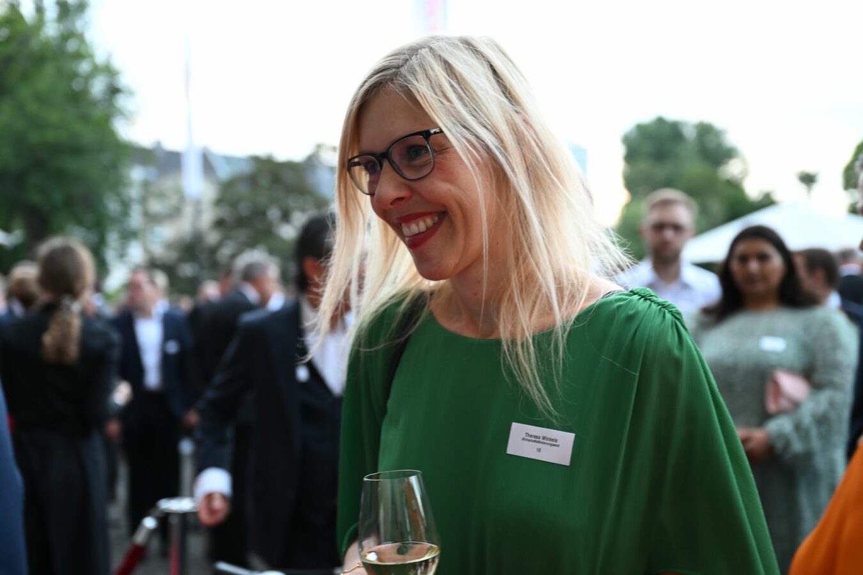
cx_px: 432
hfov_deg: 47.4
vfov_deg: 32.6
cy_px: 288
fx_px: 983
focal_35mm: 41
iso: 1250
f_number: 3.2
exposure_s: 1/250
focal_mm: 41
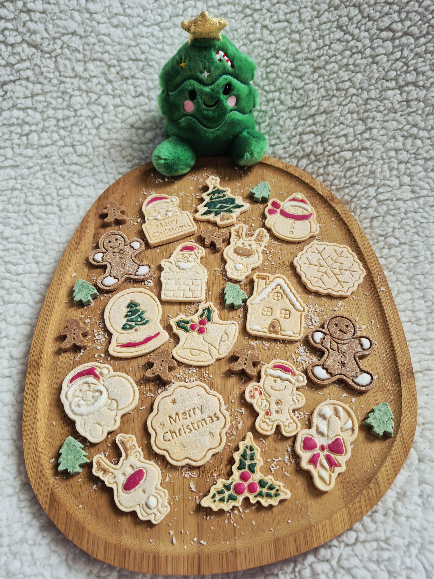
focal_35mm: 23
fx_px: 384
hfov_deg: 58.9
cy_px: 290
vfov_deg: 73.9
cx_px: 217
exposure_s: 1/100
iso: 320
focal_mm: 5.4
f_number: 1.8
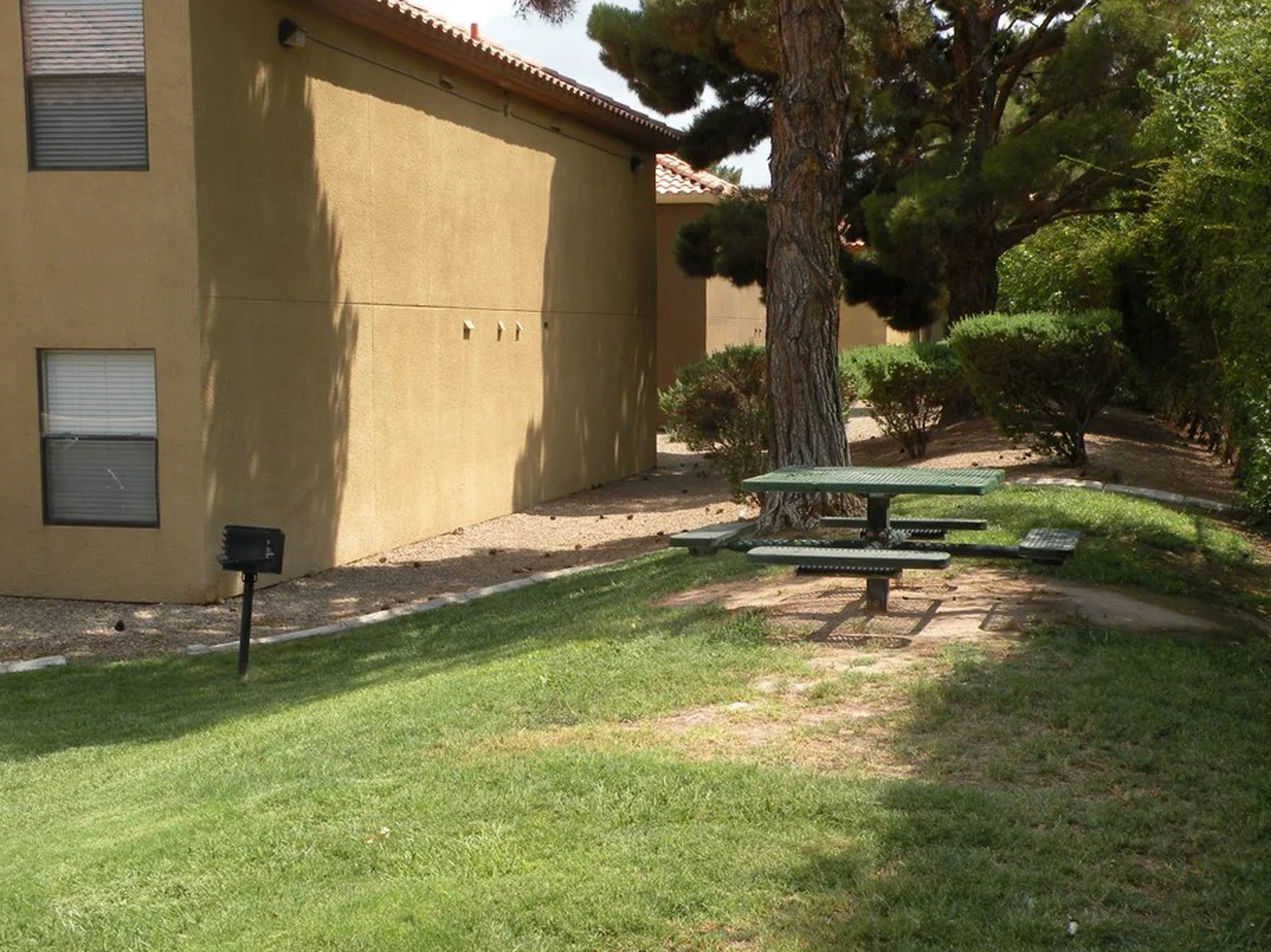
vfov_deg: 30.9
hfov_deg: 40.4
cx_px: 699
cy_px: 509
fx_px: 1725
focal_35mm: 47
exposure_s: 1/176
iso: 64
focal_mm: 7.4
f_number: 5.6
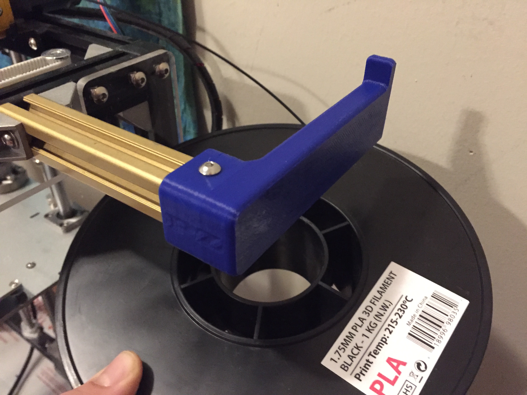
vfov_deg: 48.2
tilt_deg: -36.0
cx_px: 264
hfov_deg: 61.7
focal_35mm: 29
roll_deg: +0.2
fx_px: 442
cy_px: 198
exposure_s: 1/15
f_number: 2.2
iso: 500
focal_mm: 4.15
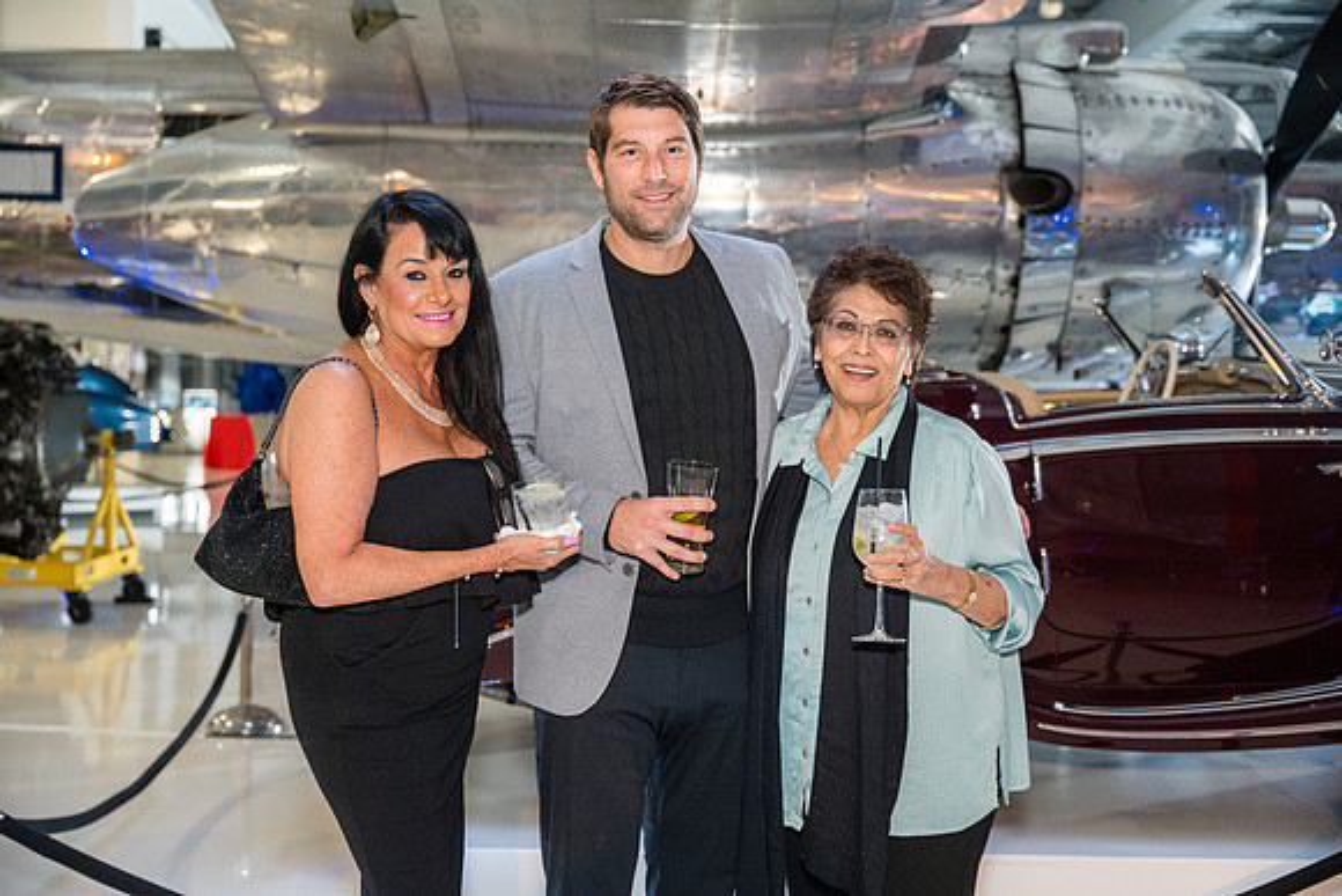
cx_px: 671
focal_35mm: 45
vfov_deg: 30.1
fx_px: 1663
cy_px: 448
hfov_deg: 43.9
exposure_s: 1/250
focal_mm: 44.6
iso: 3200
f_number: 2.8
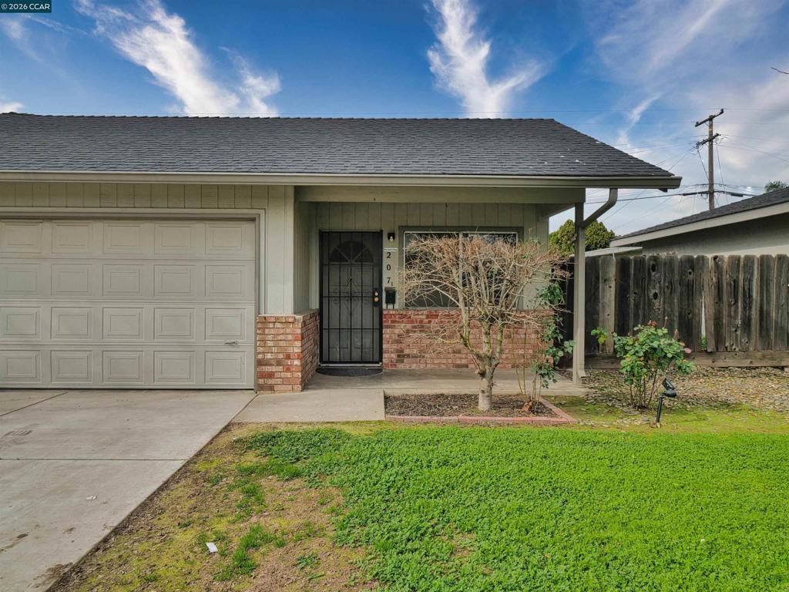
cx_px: 394
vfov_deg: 61.1
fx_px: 501
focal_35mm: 22
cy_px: 296
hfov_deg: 76.4
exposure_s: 1/200
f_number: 8
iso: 125
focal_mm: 11
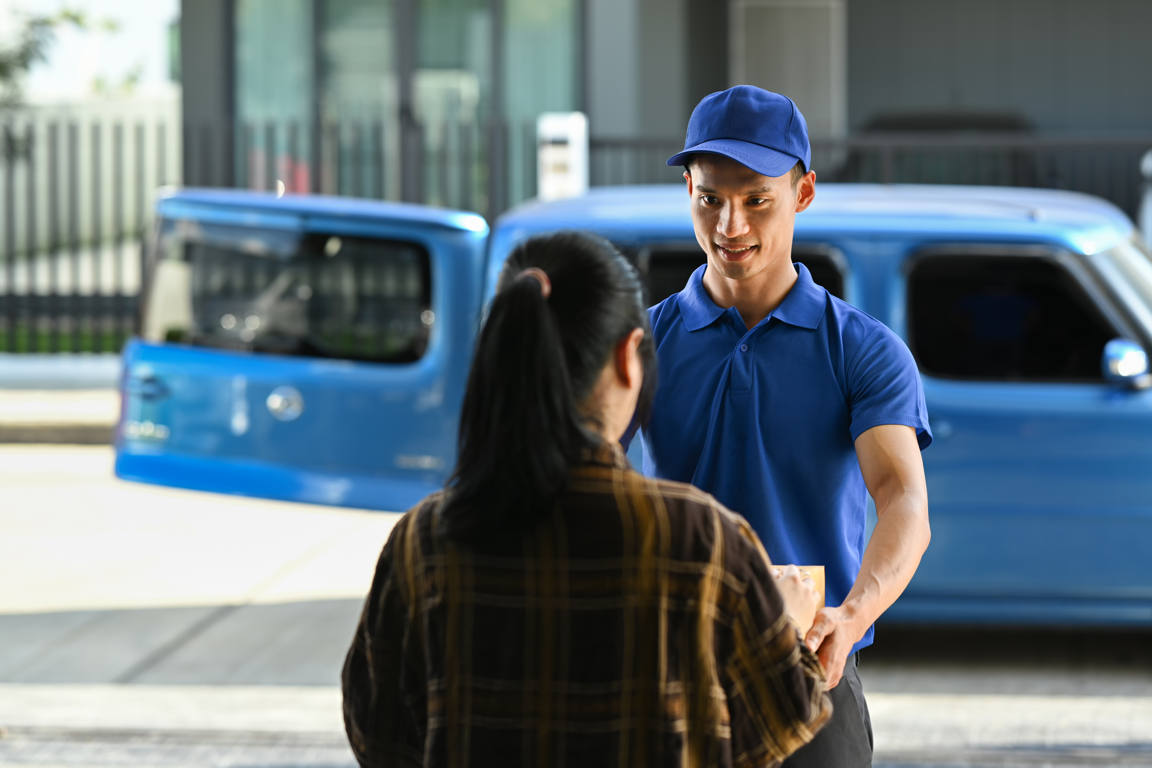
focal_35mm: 85
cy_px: 384
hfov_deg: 23.9
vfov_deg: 16.1
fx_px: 2720
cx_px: 576
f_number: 2.8
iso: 80
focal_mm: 85
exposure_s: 1/250
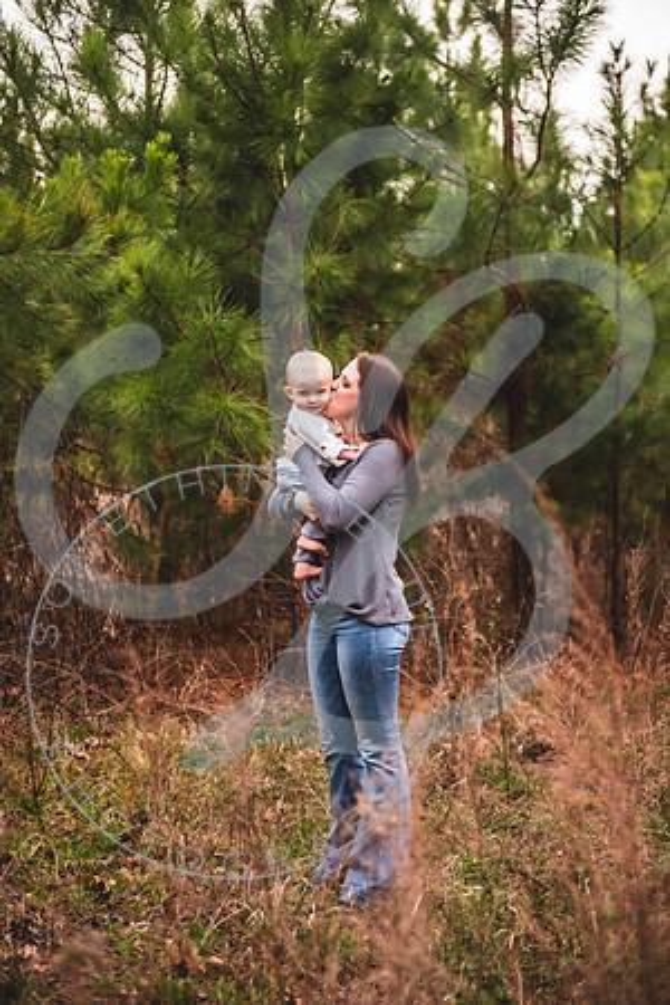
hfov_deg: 19.5
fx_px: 1954
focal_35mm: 70
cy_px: 502
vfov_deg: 28.8
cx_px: 335
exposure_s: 1/250
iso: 400
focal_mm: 70
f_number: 2.8
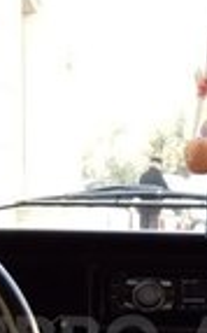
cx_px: 98
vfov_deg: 17.8
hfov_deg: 11.5
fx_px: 1032
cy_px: 342
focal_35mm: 114
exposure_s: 1/50
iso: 50
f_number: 2.2
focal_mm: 3.3
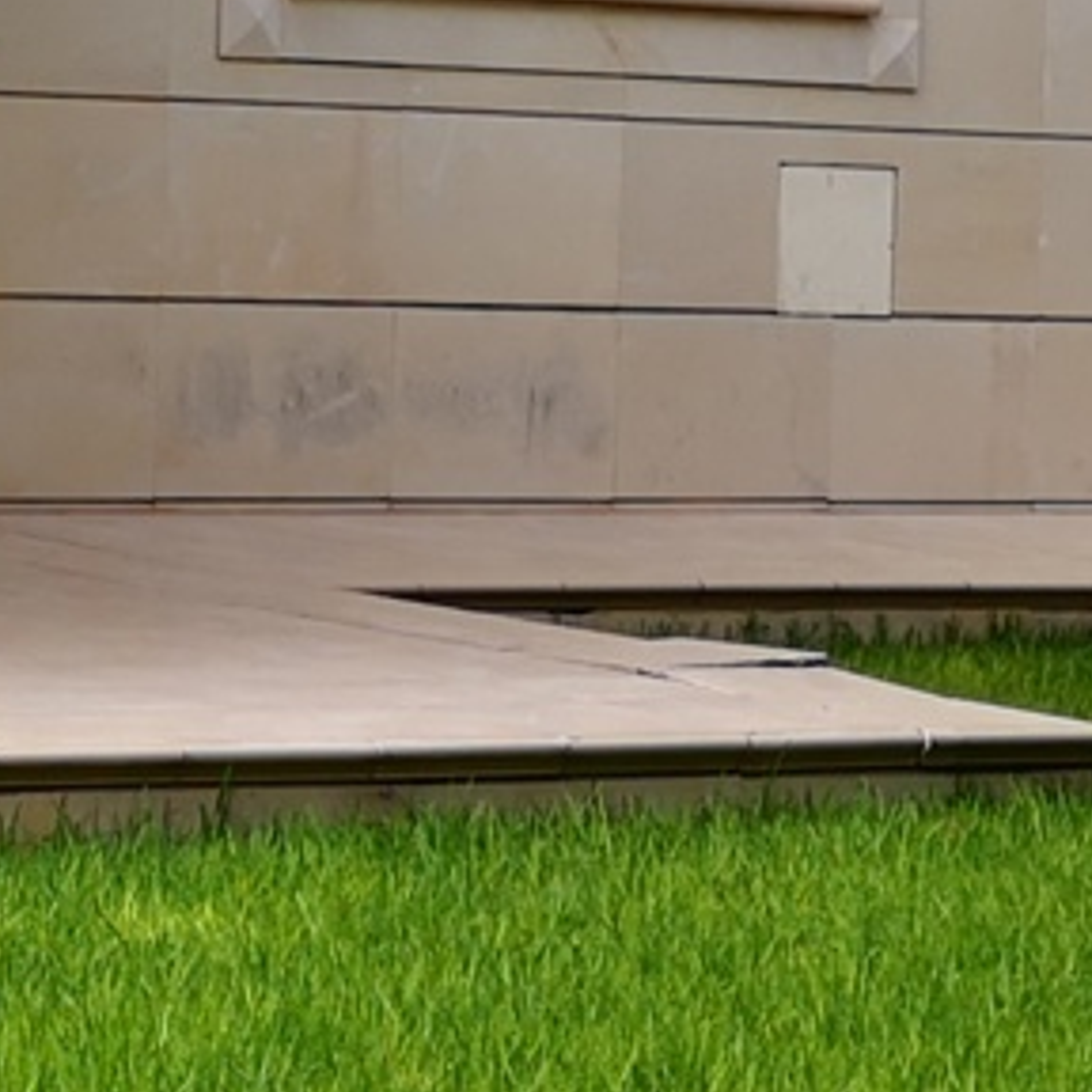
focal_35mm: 159
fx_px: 5675
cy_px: -265
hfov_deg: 10.5
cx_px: -720
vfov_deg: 10.8
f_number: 1.8
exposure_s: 1/789
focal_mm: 3.95
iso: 50
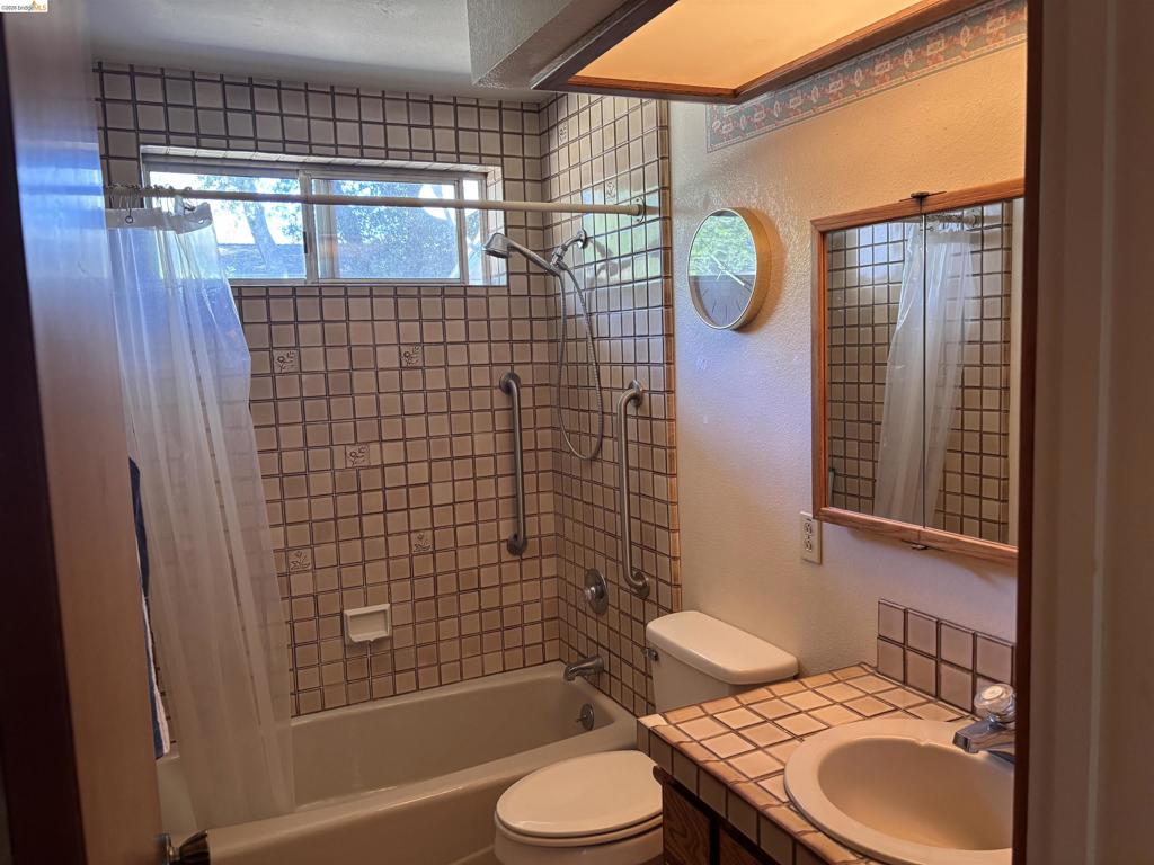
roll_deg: +2.5
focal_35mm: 26
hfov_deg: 67.3
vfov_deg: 53.1
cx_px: 577
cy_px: 432
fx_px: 867
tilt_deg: -6.0
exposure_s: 1/60
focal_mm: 5.96
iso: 200
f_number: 1.6
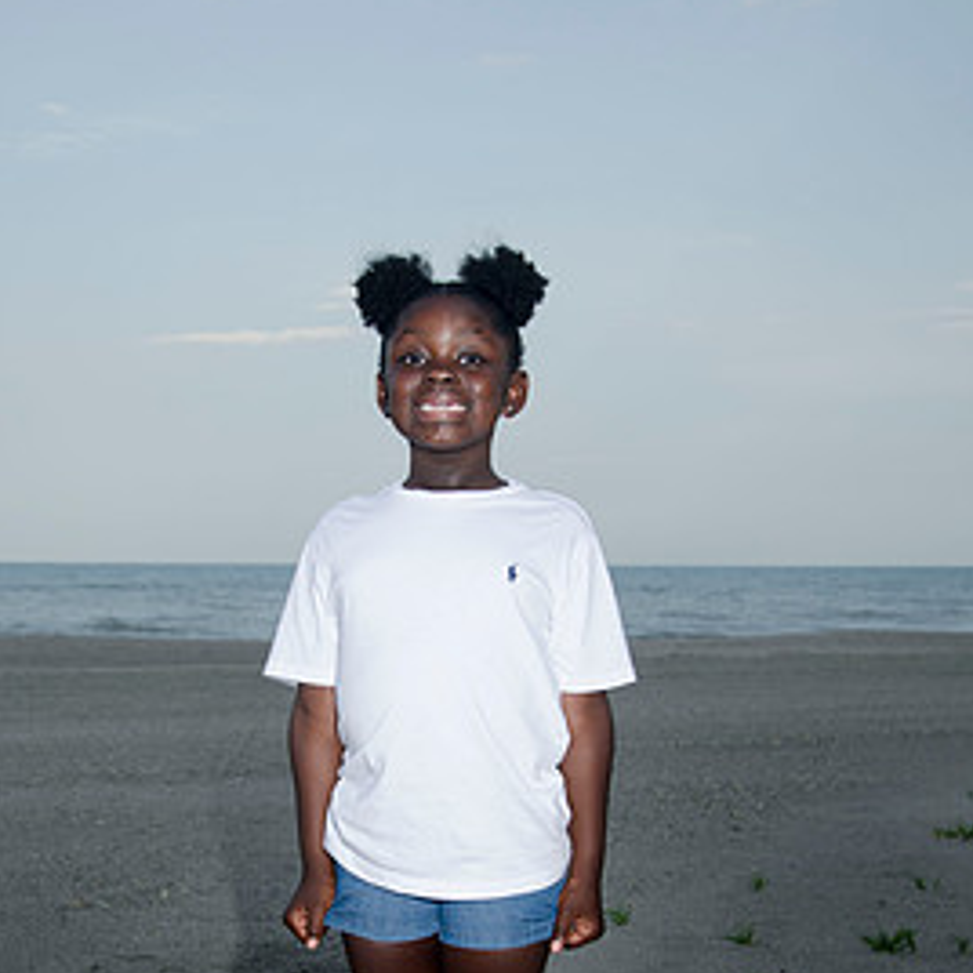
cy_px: 737
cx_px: 450
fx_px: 2035
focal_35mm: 64
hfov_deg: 26.9
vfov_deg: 26.5
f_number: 5.6
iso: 100
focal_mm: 30
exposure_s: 1/250
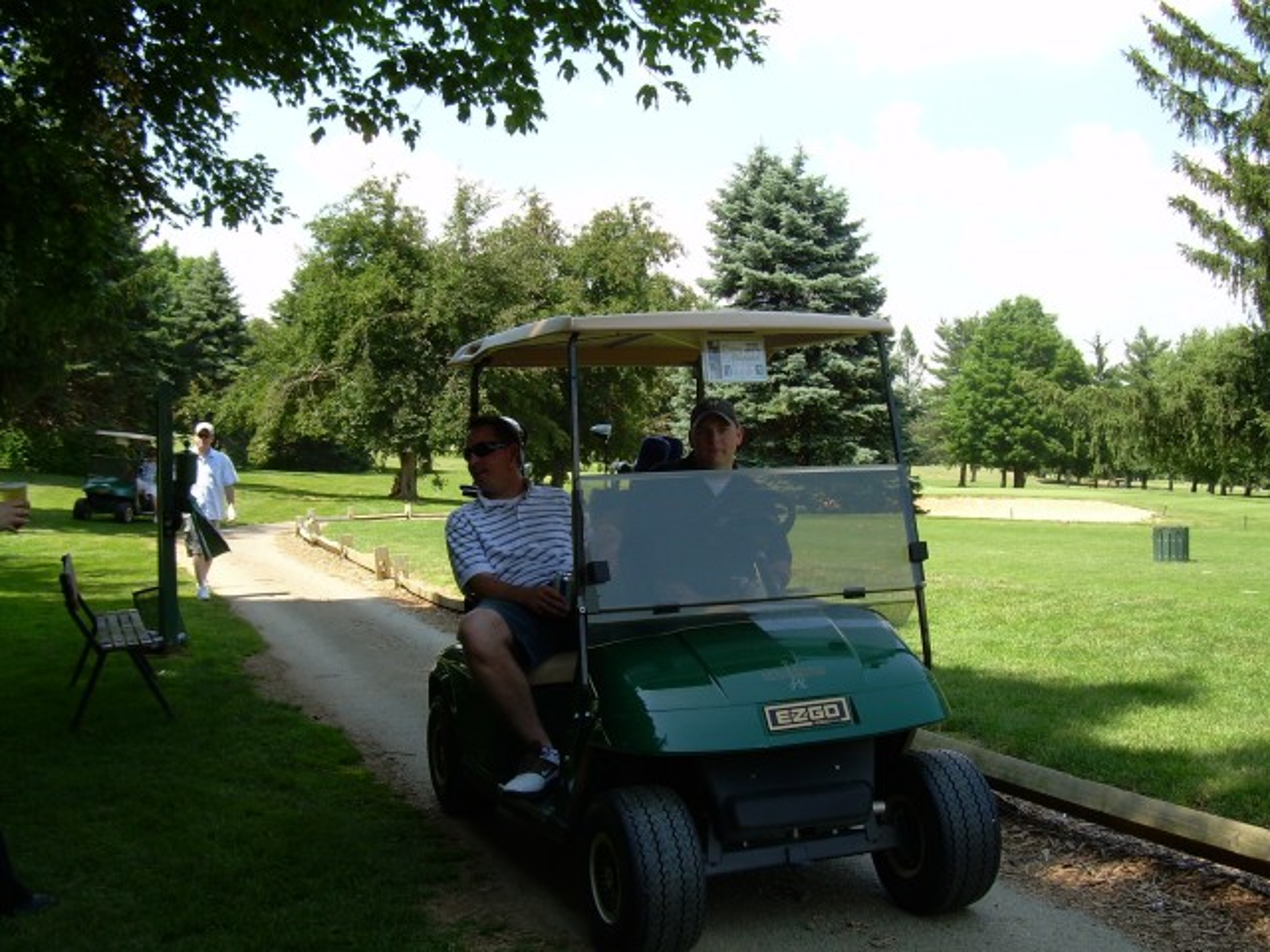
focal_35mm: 38
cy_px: 476
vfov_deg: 37.7
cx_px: 635
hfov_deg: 49.0
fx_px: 1394
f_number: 4.6
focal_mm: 6.3
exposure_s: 1/162
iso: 50
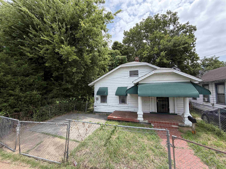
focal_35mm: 14
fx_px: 91
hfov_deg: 102.1
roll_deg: +0.0
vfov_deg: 85.7
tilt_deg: +3.6
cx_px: 113
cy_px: 84
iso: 32
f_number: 2.2
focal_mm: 2.22
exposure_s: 1/770
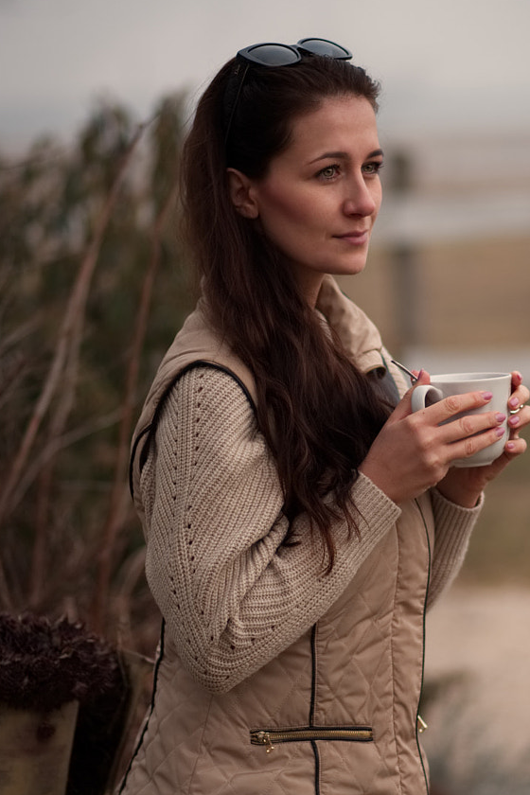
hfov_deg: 8.5
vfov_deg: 12.7
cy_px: 433
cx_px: 393
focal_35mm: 162
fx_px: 3577
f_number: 1.8
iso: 100
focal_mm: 85
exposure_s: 1/2500
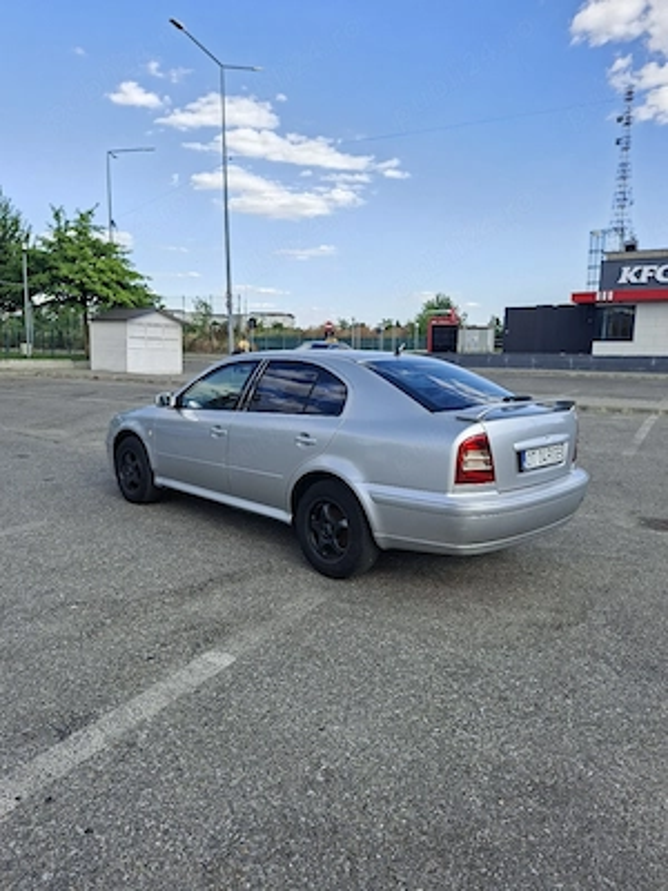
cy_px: 446
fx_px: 592
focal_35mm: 23
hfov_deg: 58.9
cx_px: 334
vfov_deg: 73.9
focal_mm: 5.54
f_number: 1.8
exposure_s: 1/417
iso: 32
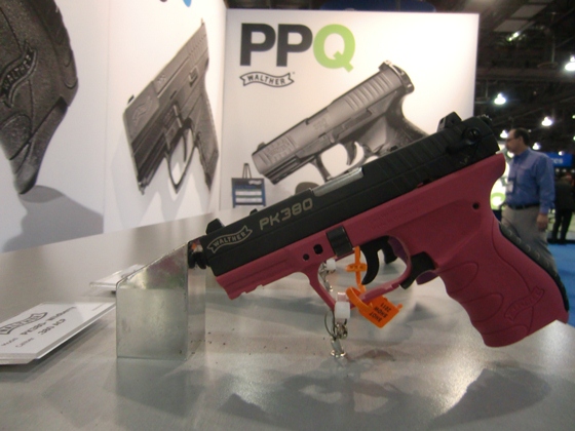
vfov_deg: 56.8
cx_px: 288
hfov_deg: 71.6
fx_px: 399
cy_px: 216
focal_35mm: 24
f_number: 3.2
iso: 320
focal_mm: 4.3
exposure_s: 1/60
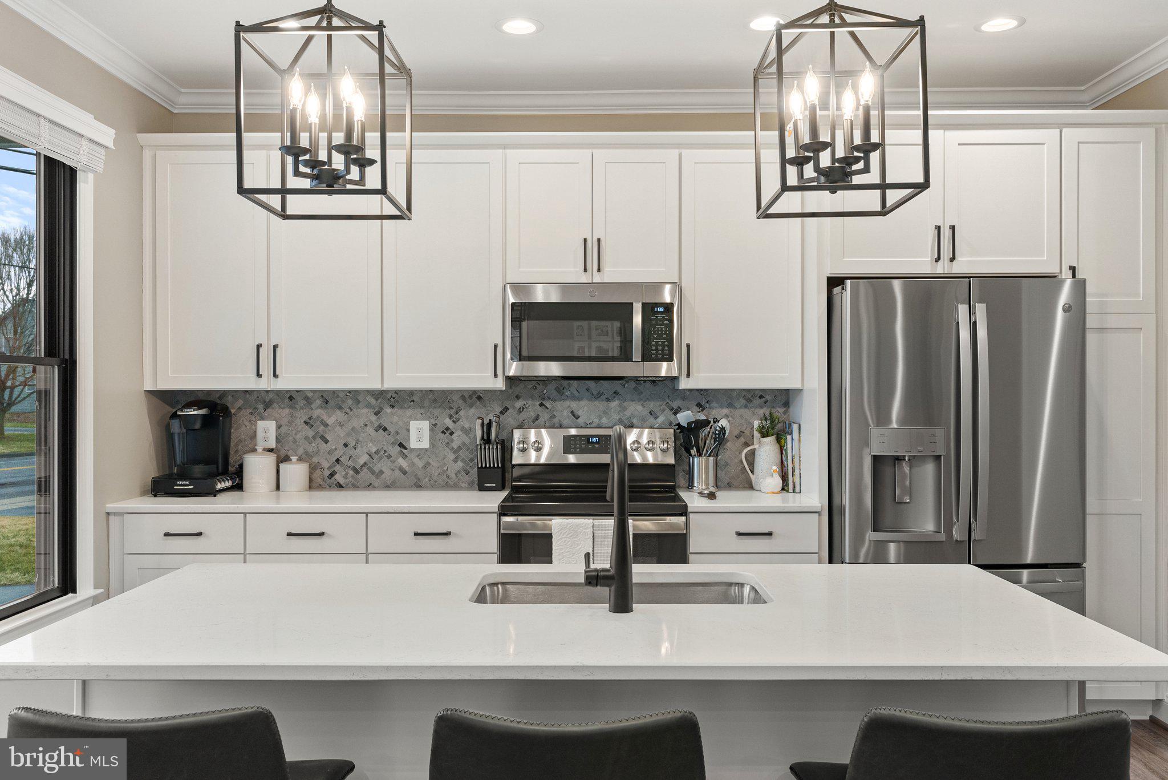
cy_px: 390
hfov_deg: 63.6
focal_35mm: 29
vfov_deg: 45.0
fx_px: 941
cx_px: 584
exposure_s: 1/5
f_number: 10
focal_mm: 29
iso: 640
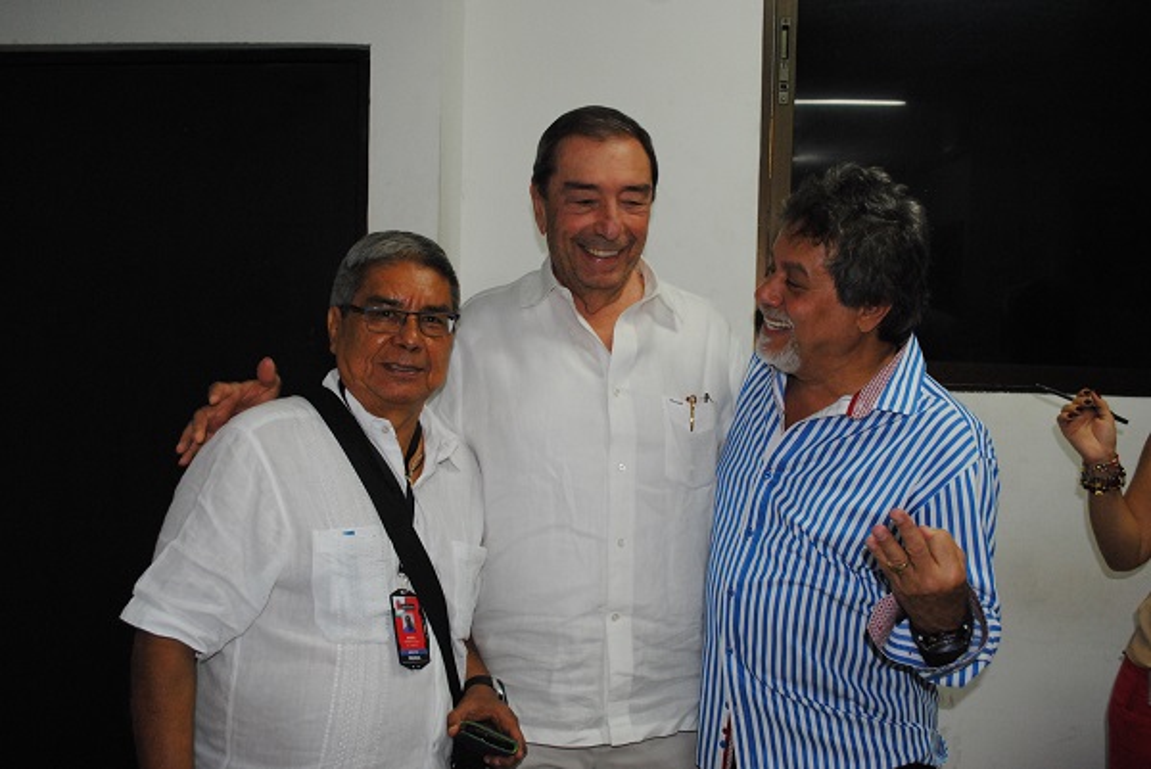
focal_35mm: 33
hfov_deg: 57.2
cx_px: 576
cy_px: 384
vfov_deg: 40.0
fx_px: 1056
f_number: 5
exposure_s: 1/60
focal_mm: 22
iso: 800
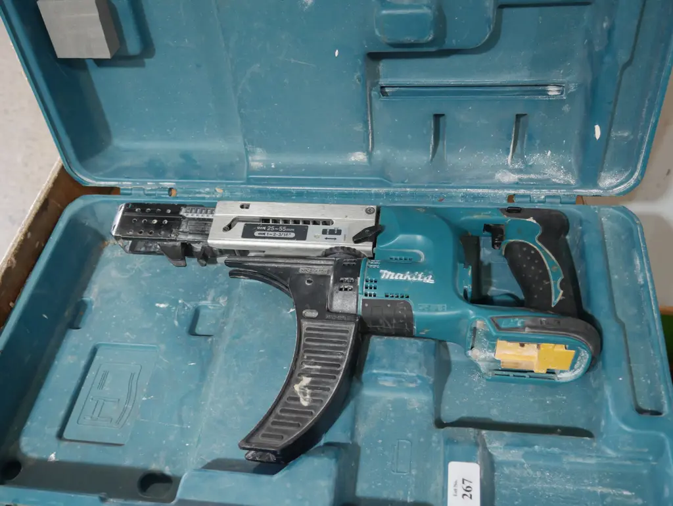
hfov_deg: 56.8
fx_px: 622
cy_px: 253
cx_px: 336
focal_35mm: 32
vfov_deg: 44.2
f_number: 3.6
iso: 800
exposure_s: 1/60
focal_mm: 16
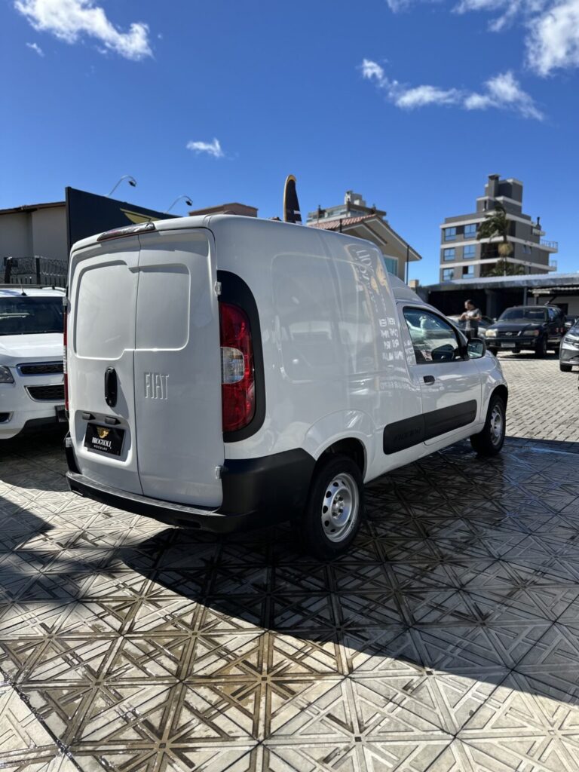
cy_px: 386
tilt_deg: -5.6
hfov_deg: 56.8
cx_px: 290
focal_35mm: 24
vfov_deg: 71.6
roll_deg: -0.9
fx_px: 535
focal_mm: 6.86
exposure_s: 1/4545
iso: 80
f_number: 1.78
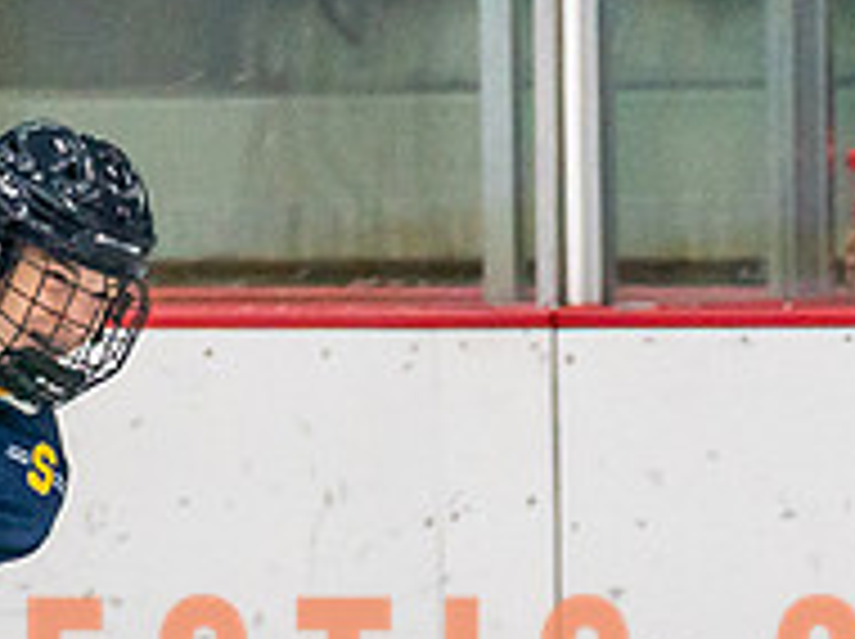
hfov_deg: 2.0
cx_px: 81
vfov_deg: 1.5
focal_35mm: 997
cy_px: 1040
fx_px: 24594
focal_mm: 179
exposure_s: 1/1250
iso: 3200
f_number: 2.8
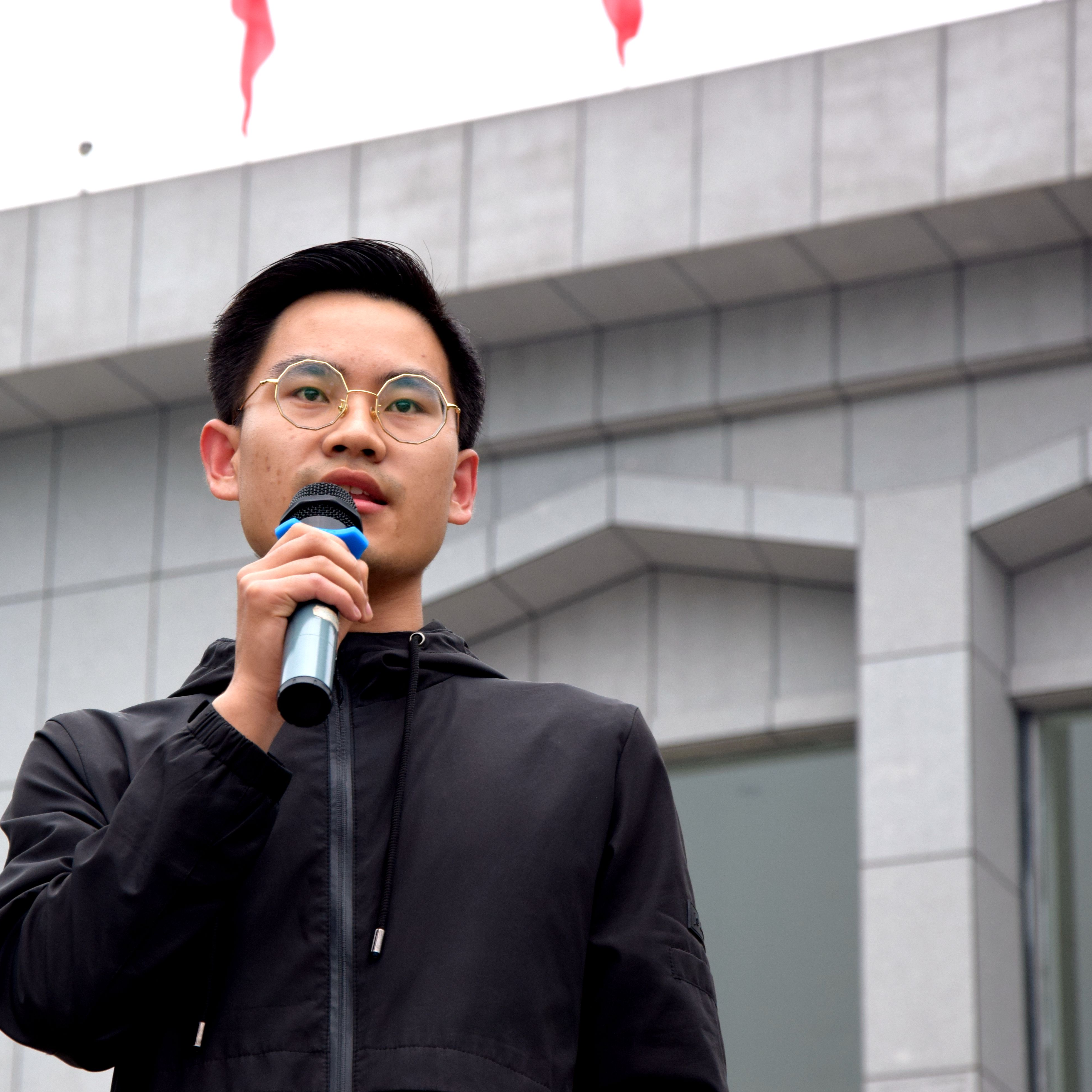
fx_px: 5912
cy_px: 552
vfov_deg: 10.6
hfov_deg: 10.5
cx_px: 352
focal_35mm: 166
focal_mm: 85
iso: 360
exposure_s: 1/250
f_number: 8
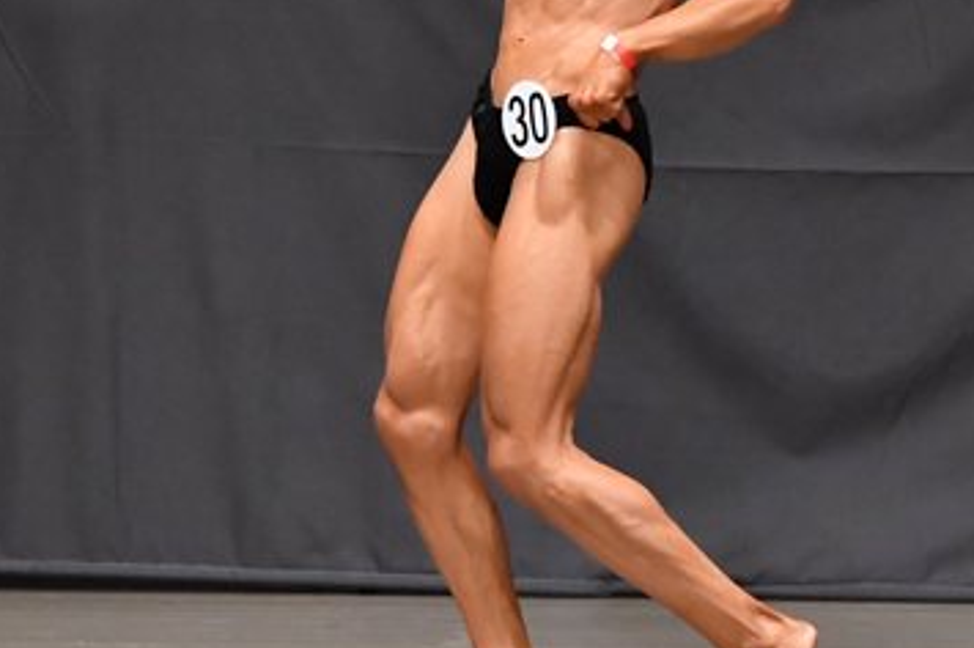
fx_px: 14164
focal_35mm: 524
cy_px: 118
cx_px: 696
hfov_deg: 3.9
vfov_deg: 2.6
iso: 6400
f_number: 5.6
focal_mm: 160
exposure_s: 1/400
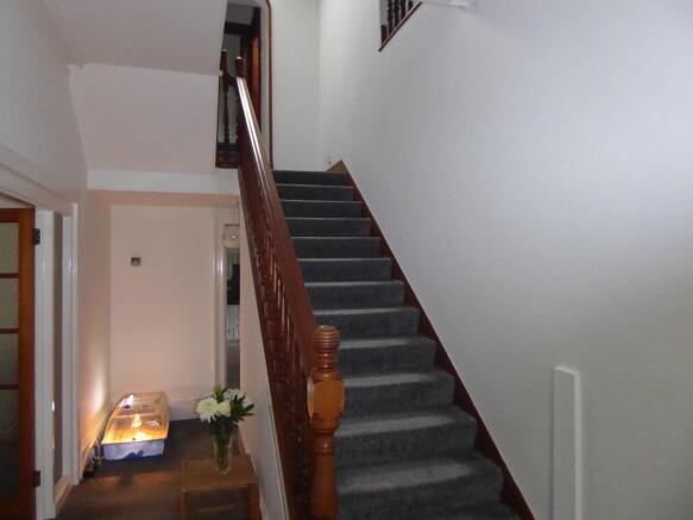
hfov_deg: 69.4
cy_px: 260
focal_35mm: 25
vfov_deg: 54.9
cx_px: 346
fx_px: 500
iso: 800
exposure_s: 1/60
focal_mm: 4.3
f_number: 3.3
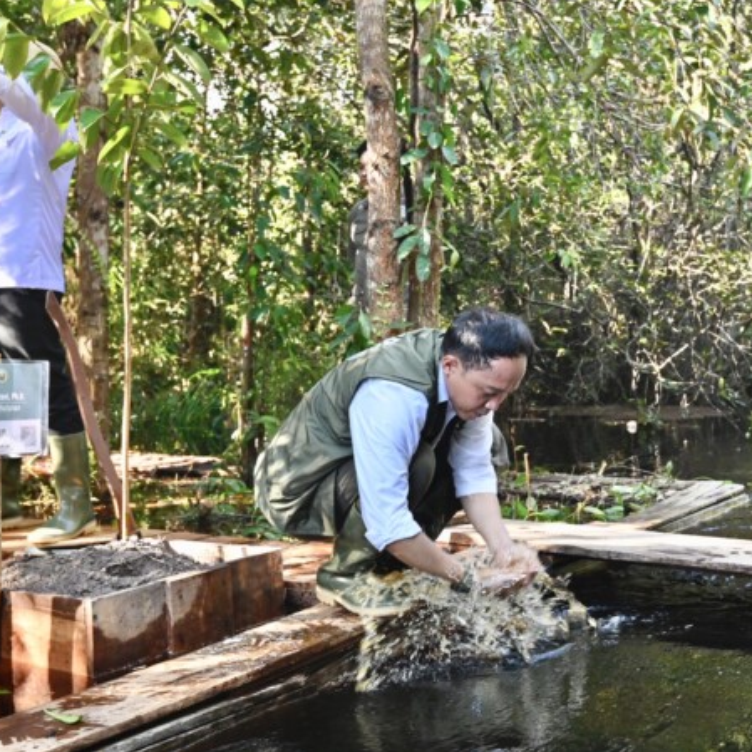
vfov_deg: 37.6
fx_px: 1106
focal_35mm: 45
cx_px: 518
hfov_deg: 37.0
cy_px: 378
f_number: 7.1
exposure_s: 1/125
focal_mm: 35
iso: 1000
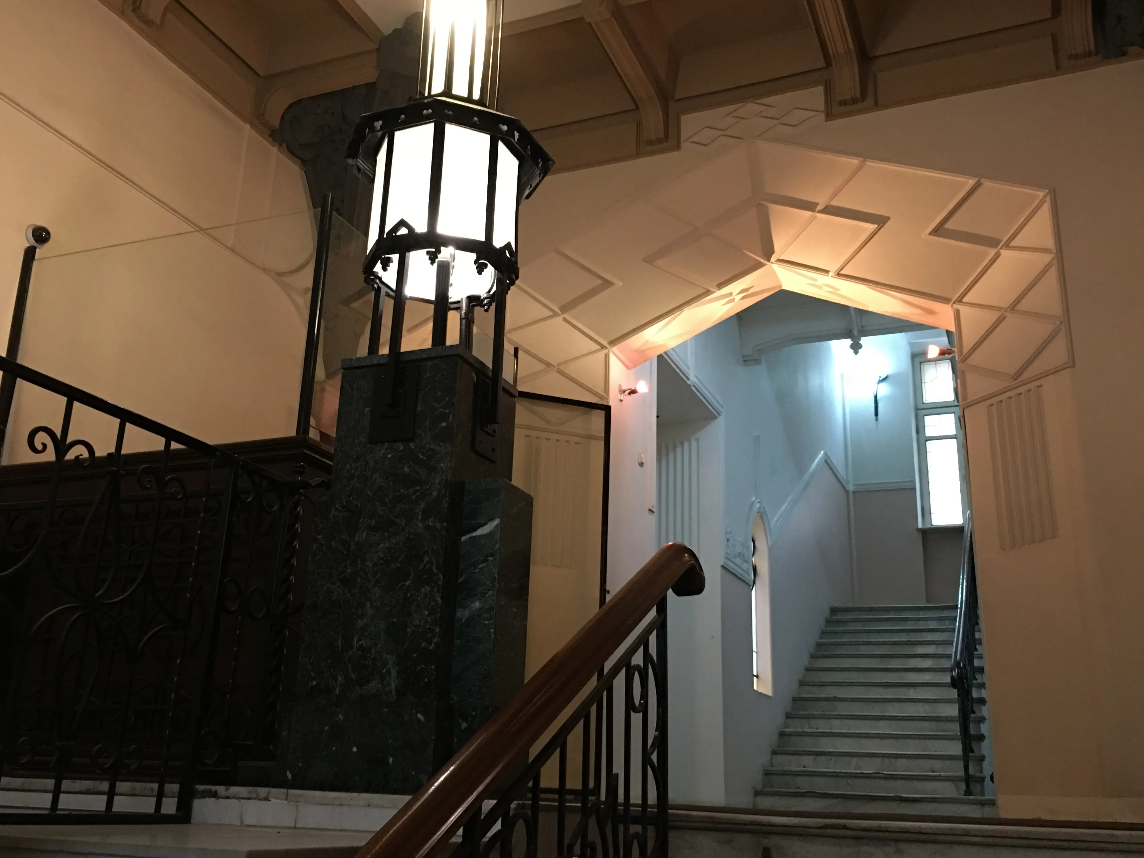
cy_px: 422
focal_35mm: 34
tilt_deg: +17.8
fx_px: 1124
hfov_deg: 53.9
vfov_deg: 41.8
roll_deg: -3.3
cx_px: 549
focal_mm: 4.15
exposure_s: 1/8
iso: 160
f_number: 2.2
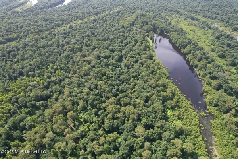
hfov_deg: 78.6
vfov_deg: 57.2
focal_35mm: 22
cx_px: 119
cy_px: 80
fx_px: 145
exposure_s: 1/640
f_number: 2.8
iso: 100
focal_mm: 8.38
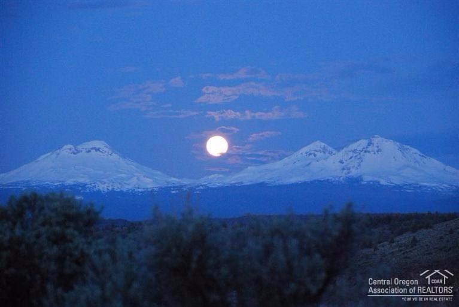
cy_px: 154
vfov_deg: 7.6
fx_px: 2297
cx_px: 230
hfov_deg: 11.4
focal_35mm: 180
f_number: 5.6
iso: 1600
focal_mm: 120
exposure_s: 1/2.5
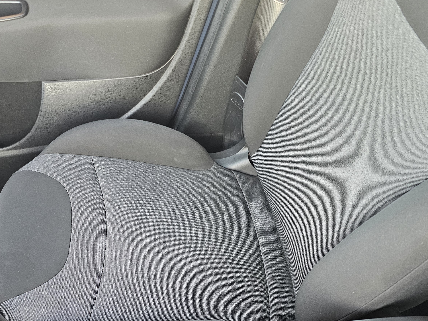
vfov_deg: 36.3
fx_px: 482
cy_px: 221
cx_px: 189
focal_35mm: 39
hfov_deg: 47.8
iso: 640
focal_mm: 6.3
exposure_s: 1/50
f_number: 1.7
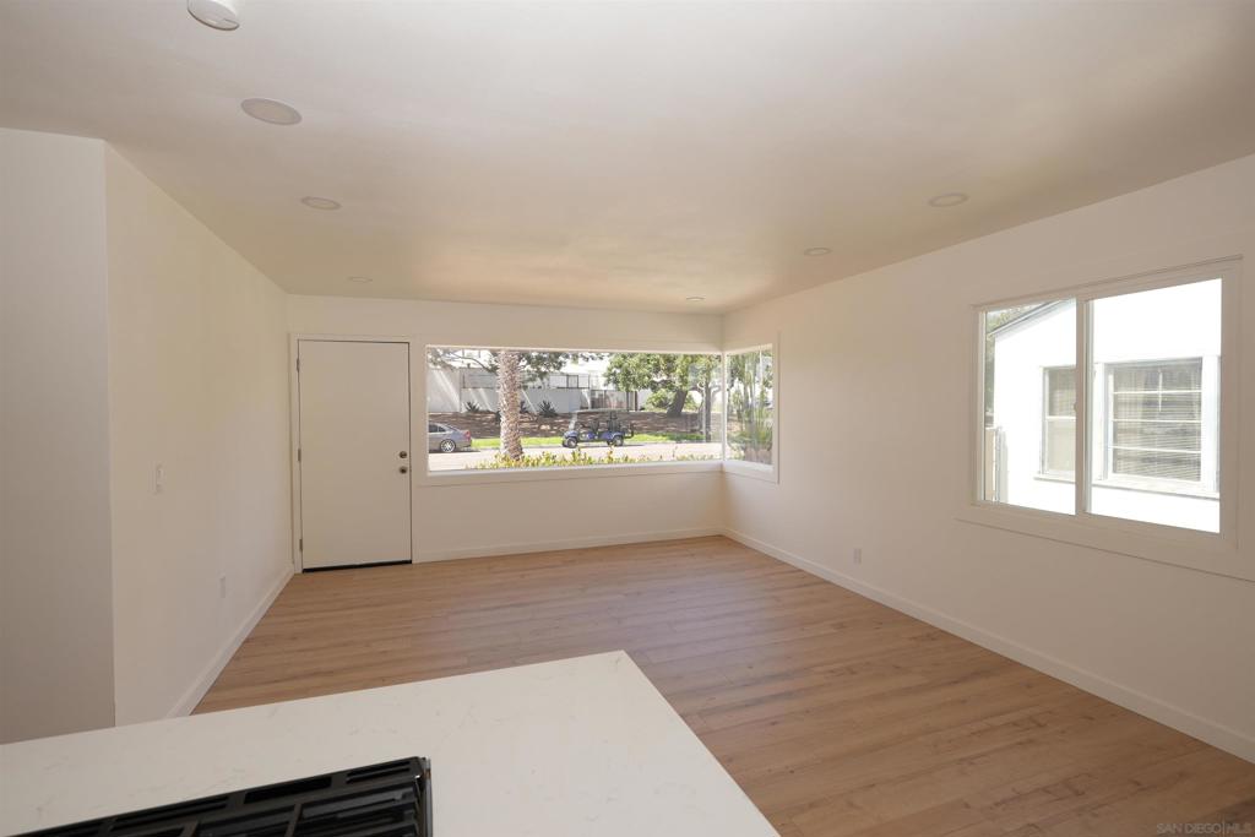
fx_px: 558
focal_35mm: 16
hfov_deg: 96.7
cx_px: 628
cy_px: 418
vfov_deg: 73.8
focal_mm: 11
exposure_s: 1/250
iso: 100
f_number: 4
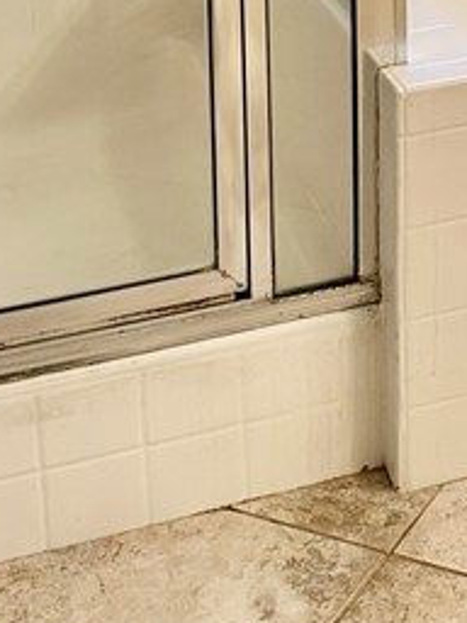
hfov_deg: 14.8
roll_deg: -0.9
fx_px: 1727
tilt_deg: -12.4
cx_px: 591
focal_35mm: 96
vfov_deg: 18.6
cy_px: -241
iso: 100
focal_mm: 6.86
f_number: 1.78
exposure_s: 1/120
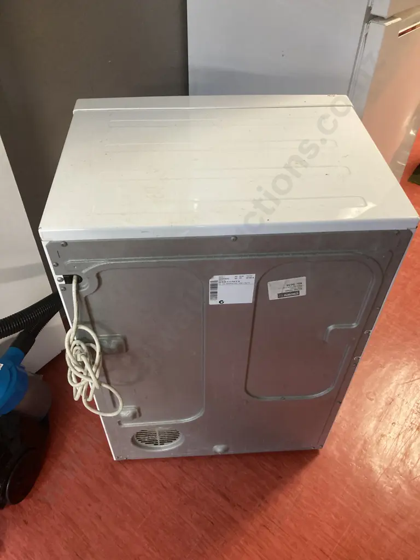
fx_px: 453
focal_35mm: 28
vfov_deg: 63.4
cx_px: 210
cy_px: 280
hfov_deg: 49.7
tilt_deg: -45.1
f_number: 1.8
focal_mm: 3.99
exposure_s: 1/50
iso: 250
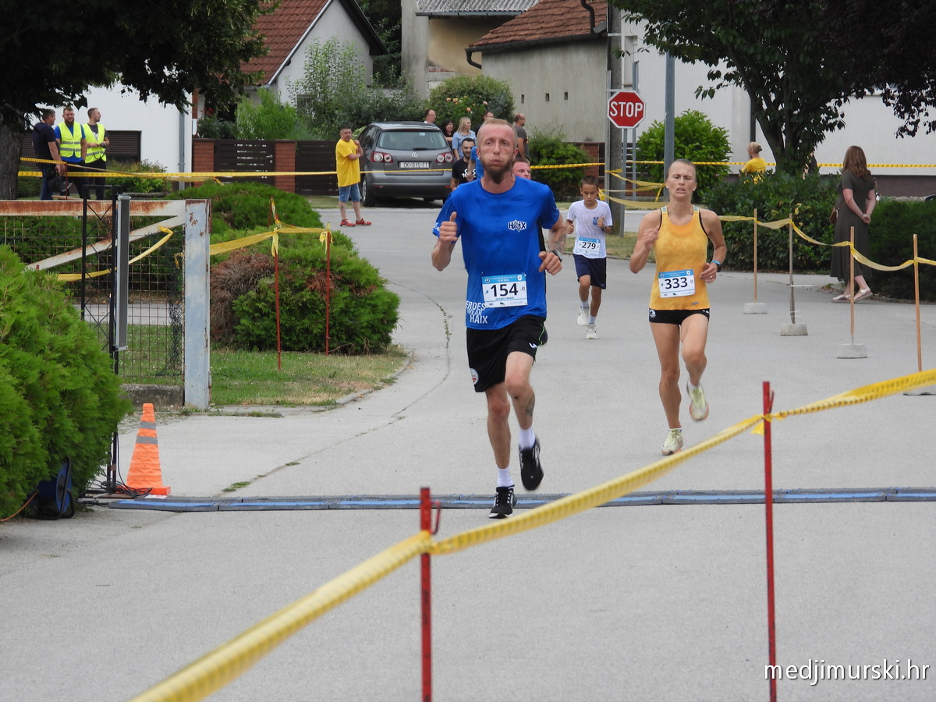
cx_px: 468
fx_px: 6354
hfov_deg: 8.4
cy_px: 351
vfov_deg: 6.3
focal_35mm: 235
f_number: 4.5
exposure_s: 1/160
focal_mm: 42.2
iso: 100
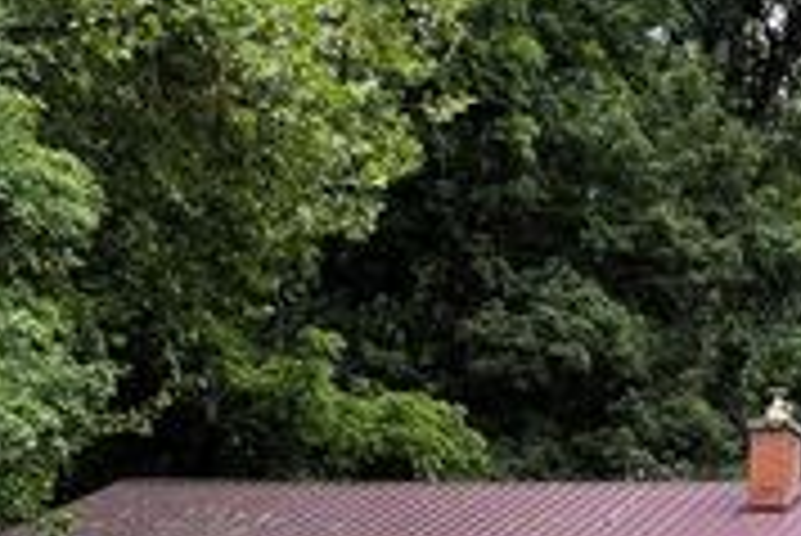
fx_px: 2271
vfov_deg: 13.4
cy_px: 453
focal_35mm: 102
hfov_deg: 19.6
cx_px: 734
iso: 100
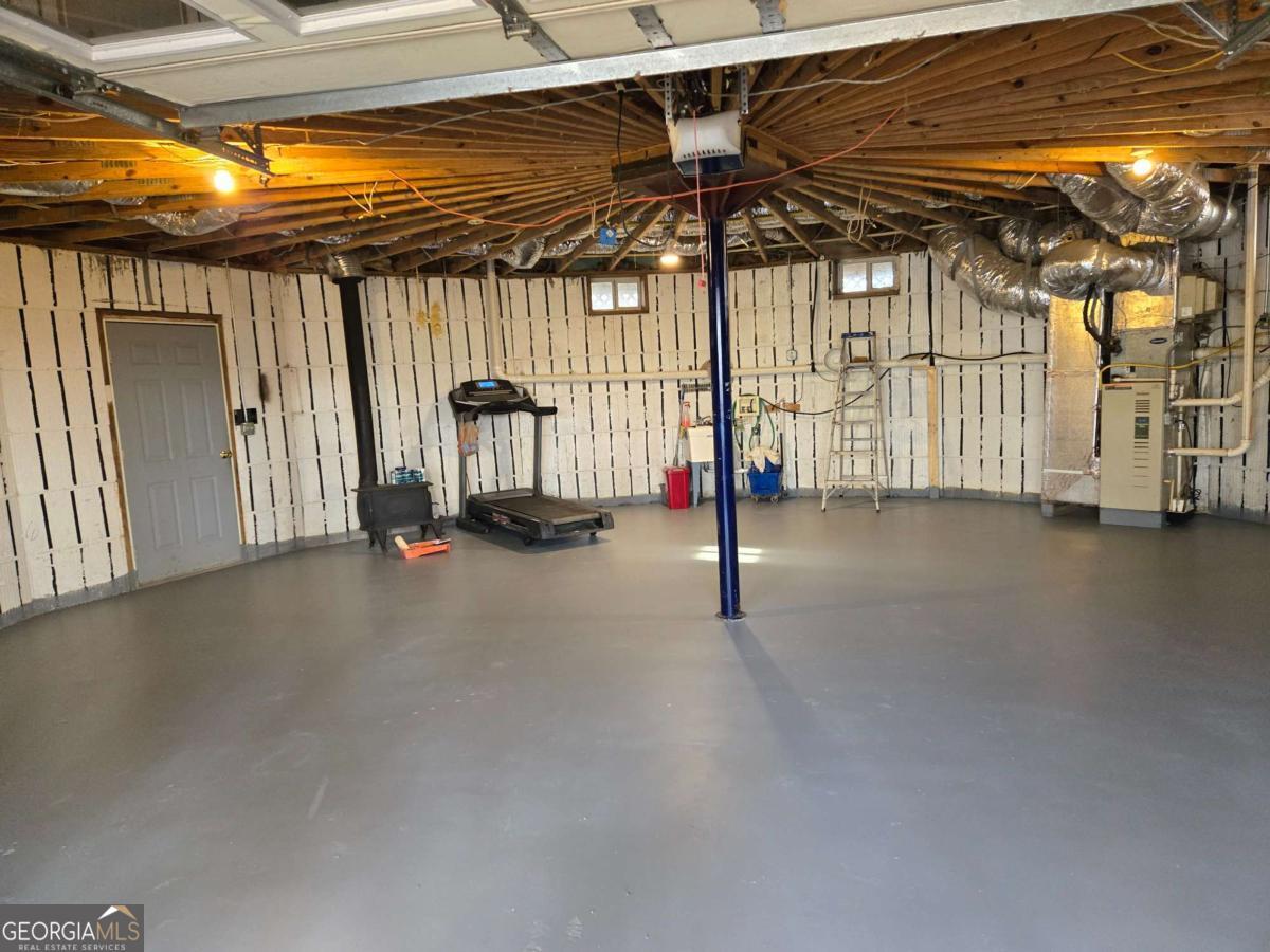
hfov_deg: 73.9
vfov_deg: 58.9
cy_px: 476
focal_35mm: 23
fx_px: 844
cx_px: 635
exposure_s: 1/120
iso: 1000
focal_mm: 5.4
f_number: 1.8
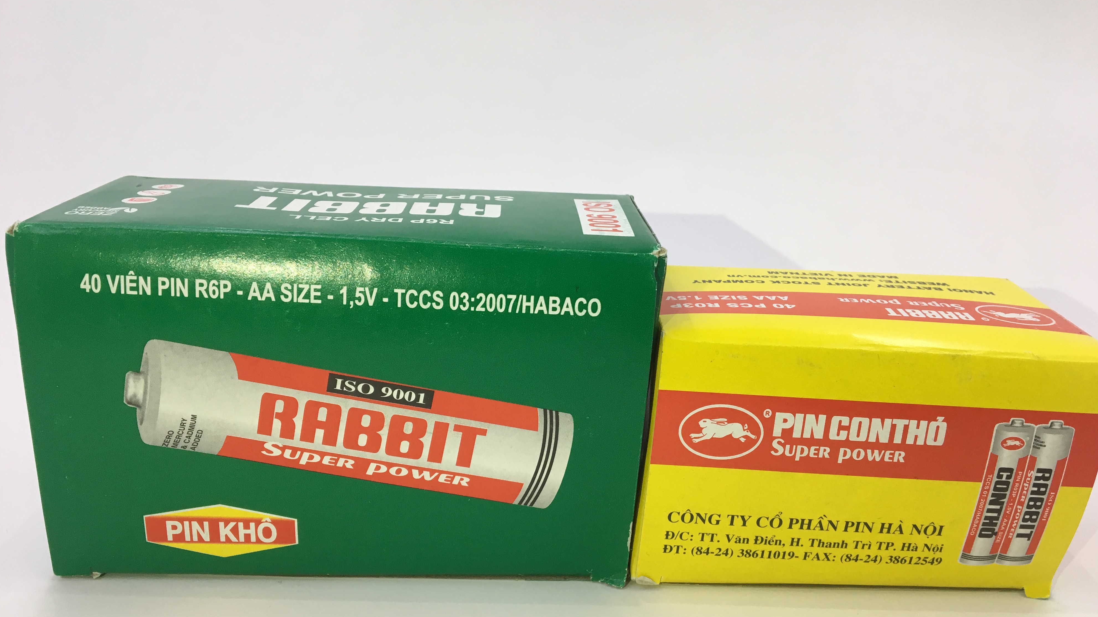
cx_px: 552
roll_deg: -3.2
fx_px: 932
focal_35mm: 32
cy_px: 356
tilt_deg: -18.9
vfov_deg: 36.6
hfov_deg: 61.0
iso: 25
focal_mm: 4.15
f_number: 2.2
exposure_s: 1/33
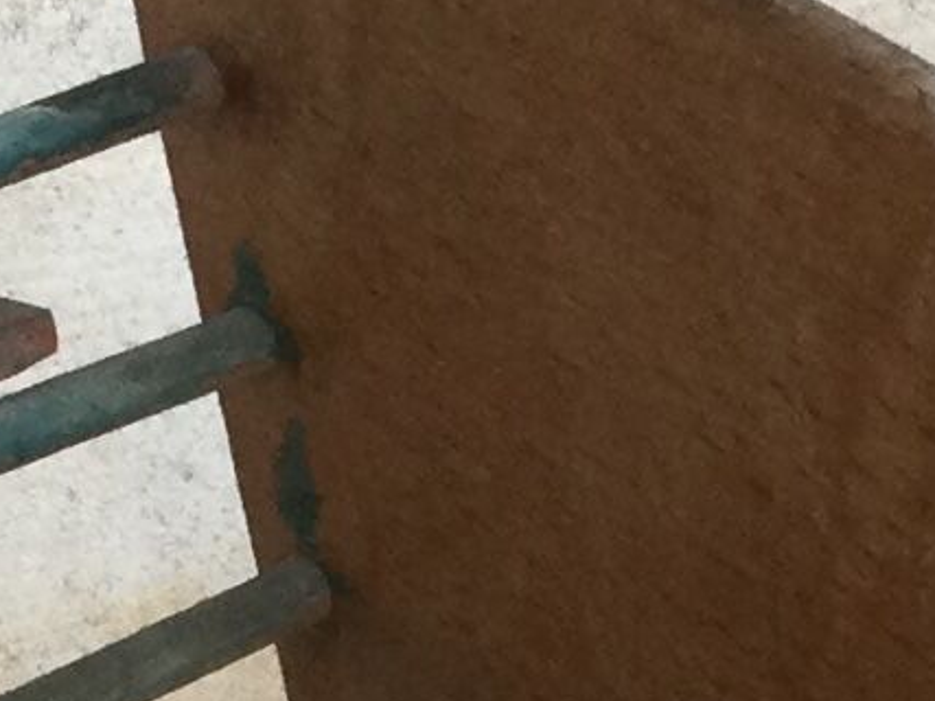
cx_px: 526
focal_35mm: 237
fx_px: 6400
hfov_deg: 8.4
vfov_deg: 6.2
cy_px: 975
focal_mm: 3.3
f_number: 2.4
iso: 80
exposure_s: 1/33
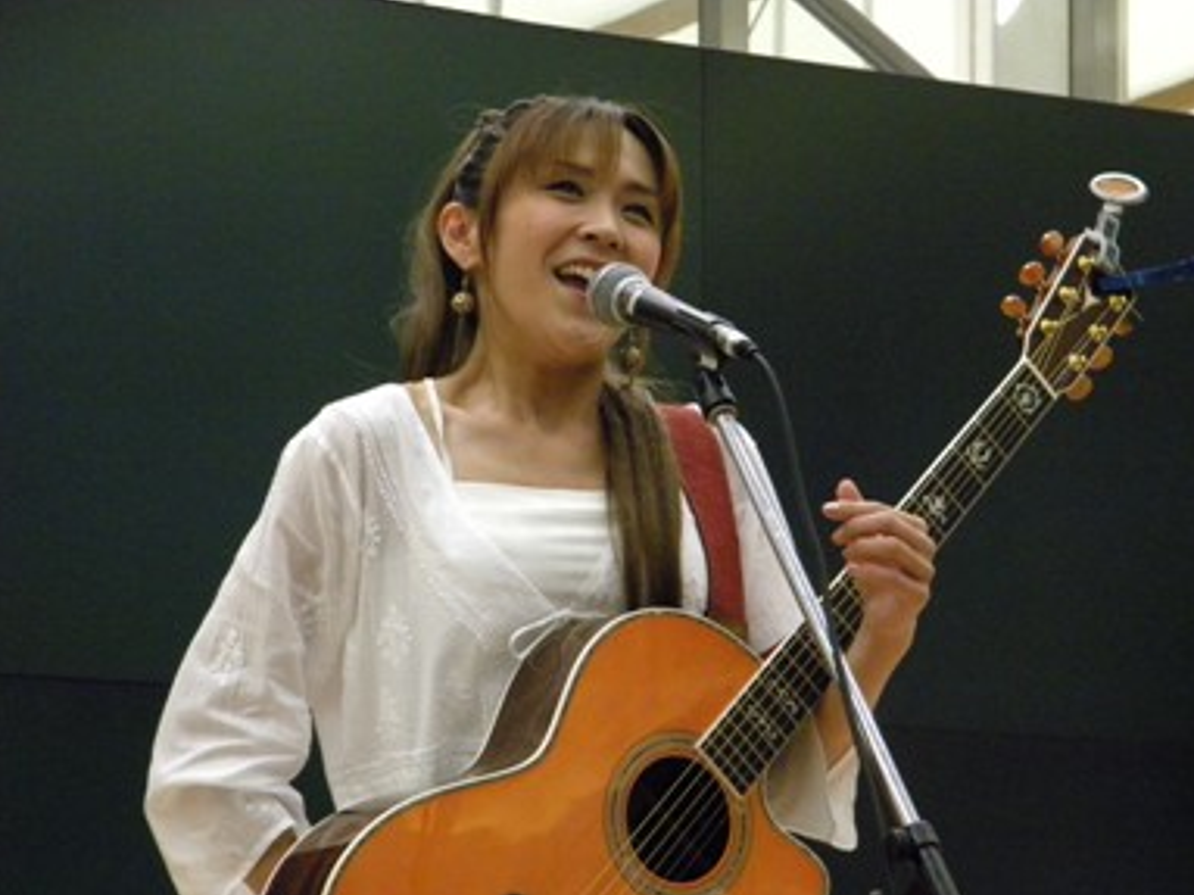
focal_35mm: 149
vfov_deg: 10.0
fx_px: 5138
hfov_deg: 13.3
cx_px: 597
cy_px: 448
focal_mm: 26.8
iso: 800
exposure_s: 1/43.2
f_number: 5
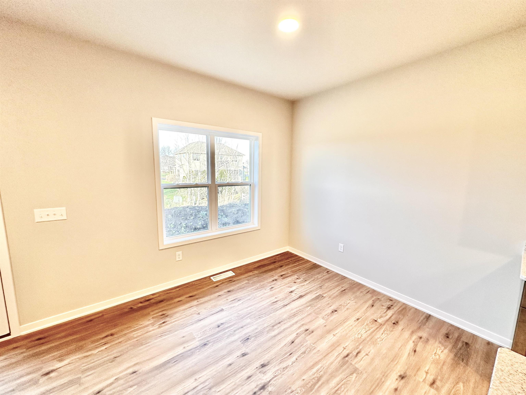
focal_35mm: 14
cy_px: 198
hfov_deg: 102.1
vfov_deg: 85.7
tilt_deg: -7.4
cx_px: 263
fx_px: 213
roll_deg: -1.3
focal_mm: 2.22
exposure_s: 1/120
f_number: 2.2
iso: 100
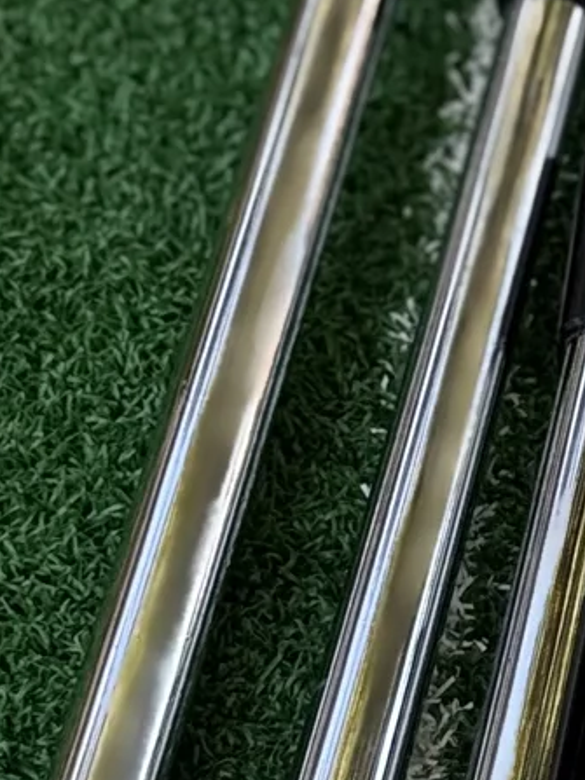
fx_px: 4847
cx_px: 1201
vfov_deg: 9.2
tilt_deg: -57.2
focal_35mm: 215
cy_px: 335
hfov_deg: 6.7
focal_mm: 6.76
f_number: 1.78
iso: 80
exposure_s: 1/450
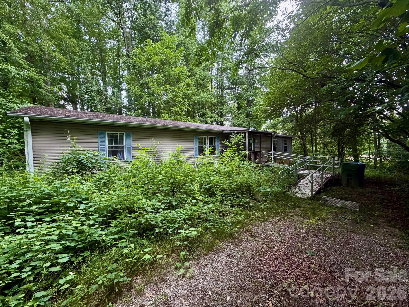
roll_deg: +1.1
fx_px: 165
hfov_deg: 102.1
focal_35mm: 14
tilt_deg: -2.3
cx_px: 204
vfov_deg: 85.7
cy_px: 154
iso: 320
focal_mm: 2.22
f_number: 2.2
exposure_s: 1/107
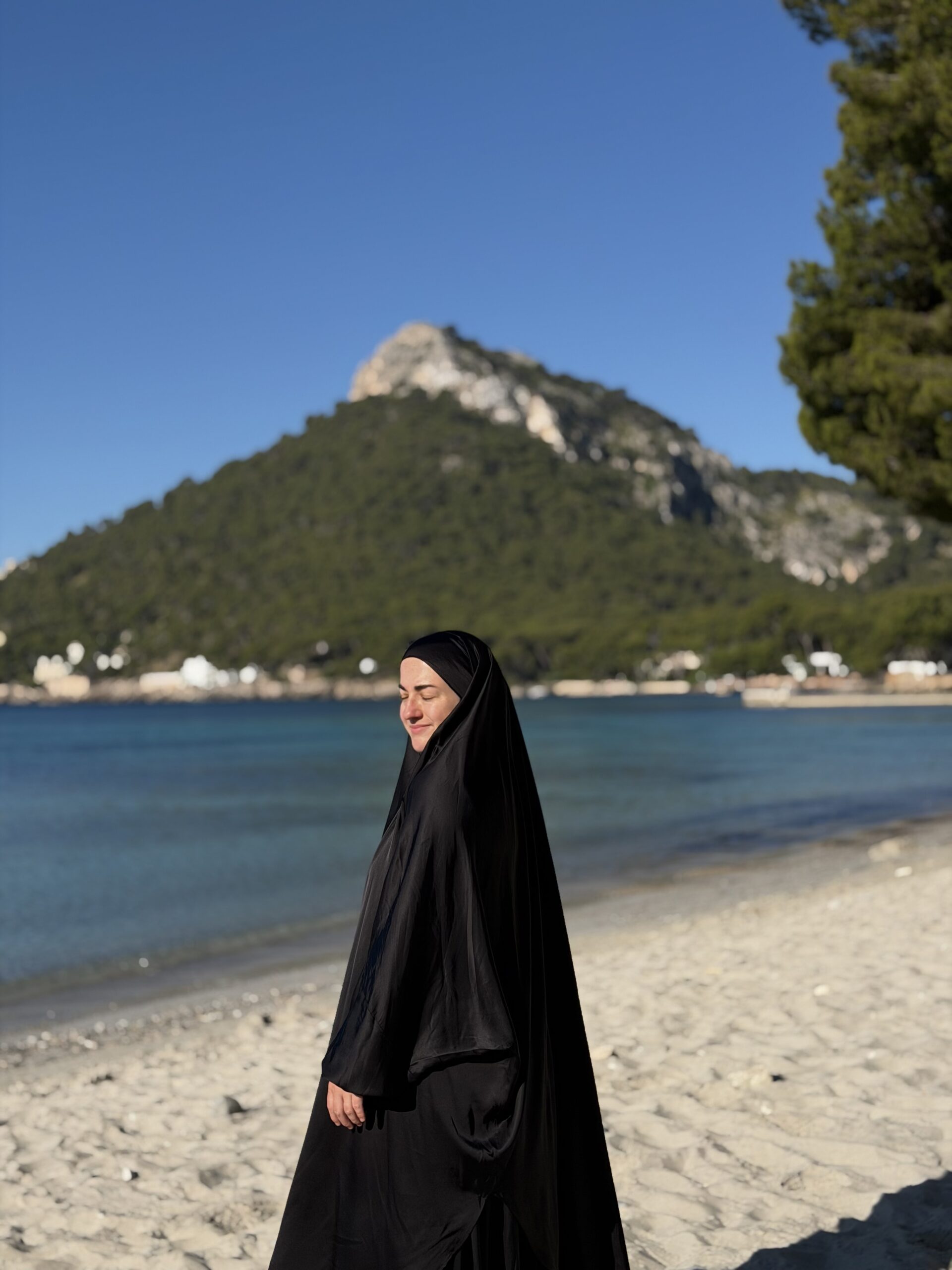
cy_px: 635
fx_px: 1760
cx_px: 476
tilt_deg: +2.3
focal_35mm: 48
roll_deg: +0.7
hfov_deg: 30.3
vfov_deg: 39.7
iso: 64
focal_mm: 6.76
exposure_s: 1/5208
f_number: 1.78
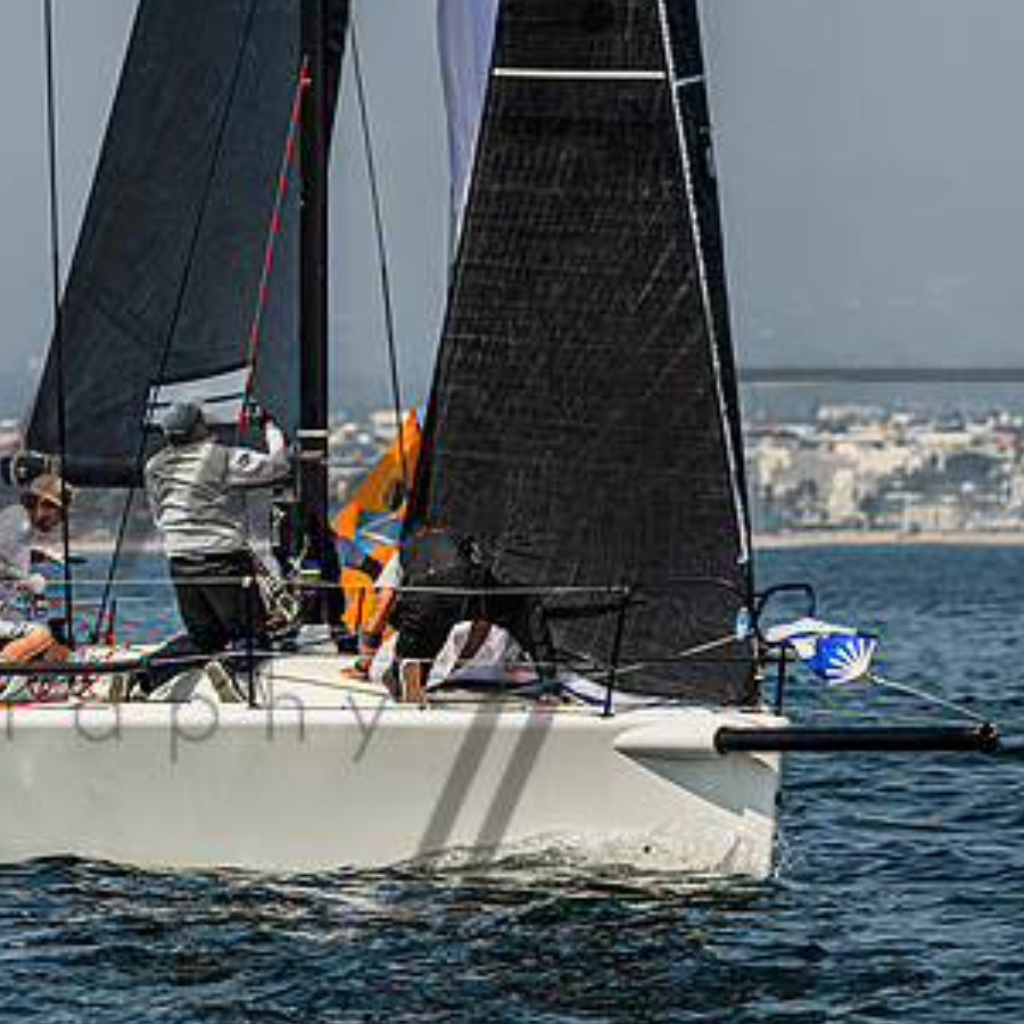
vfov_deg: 5.0
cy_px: 400
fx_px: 11647
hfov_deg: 5.0
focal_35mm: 348
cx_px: 245
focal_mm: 155
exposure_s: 1/4000
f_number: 4.8
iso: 280
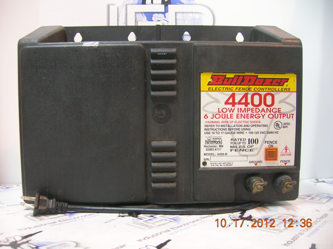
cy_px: 124
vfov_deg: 41.7
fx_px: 327
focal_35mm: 34
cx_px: 166
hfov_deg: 54.0
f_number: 2.9
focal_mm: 5.7
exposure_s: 1/3.9
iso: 128
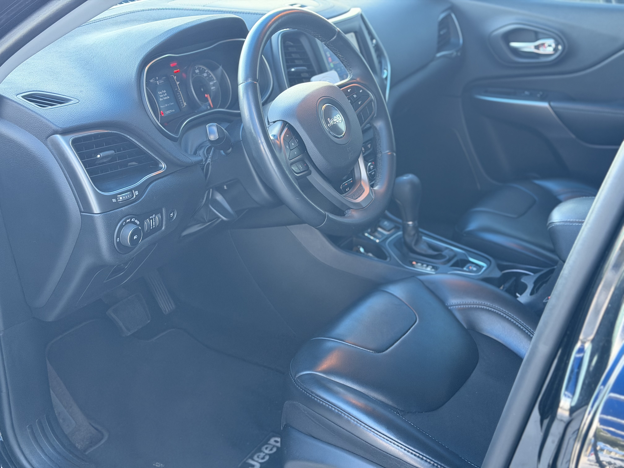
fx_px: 865
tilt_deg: -24.3
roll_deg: -2.8
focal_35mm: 48
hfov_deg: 39.7
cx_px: 312
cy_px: 234
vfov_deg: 30.3
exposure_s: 1/56
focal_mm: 6.76
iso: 250
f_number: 1.78
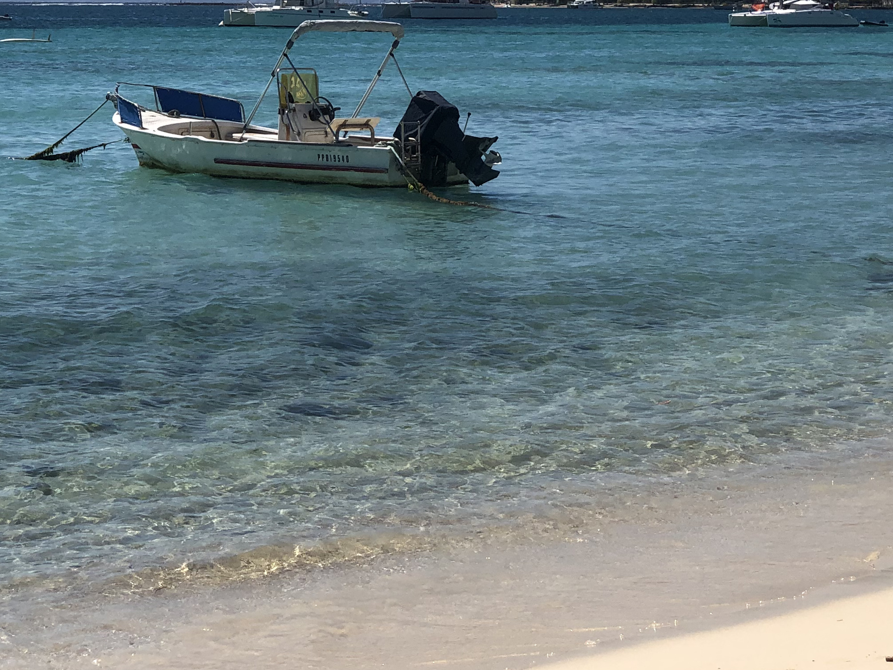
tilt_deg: -1.3
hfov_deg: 18.9
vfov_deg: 14.1
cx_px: 518
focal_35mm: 104
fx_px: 2683
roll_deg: +0.6
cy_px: 55
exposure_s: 1/2288
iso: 16
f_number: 2.4
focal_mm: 6
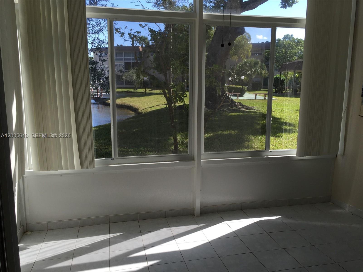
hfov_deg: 61.7
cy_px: 136
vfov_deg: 48.2
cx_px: 182
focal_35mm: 29
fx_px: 304
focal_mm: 4.15
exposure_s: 1/760
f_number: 2.2
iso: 32
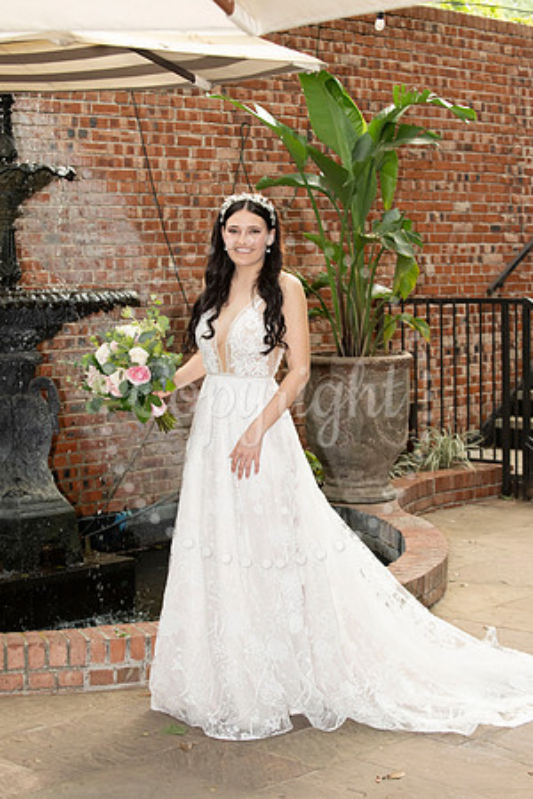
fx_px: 1554
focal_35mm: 70
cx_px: 266
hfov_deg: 19.5
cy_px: 400
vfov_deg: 28.8
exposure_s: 1/200
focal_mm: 70
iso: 1600
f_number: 7.1
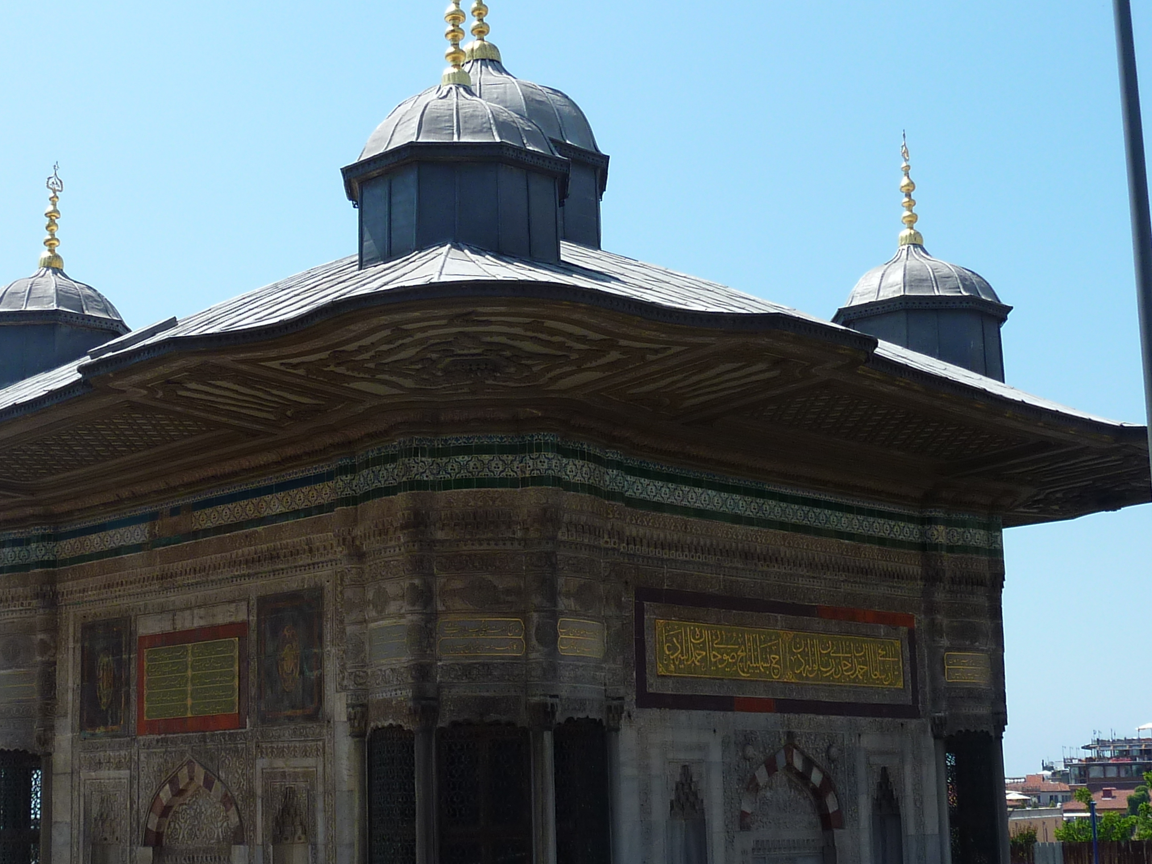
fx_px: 1797
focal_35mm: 54
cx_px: 463
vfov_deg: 26.9
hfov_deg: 35.4
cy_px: 566
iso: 80
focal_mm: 5
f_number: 4.5
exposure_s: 1/500
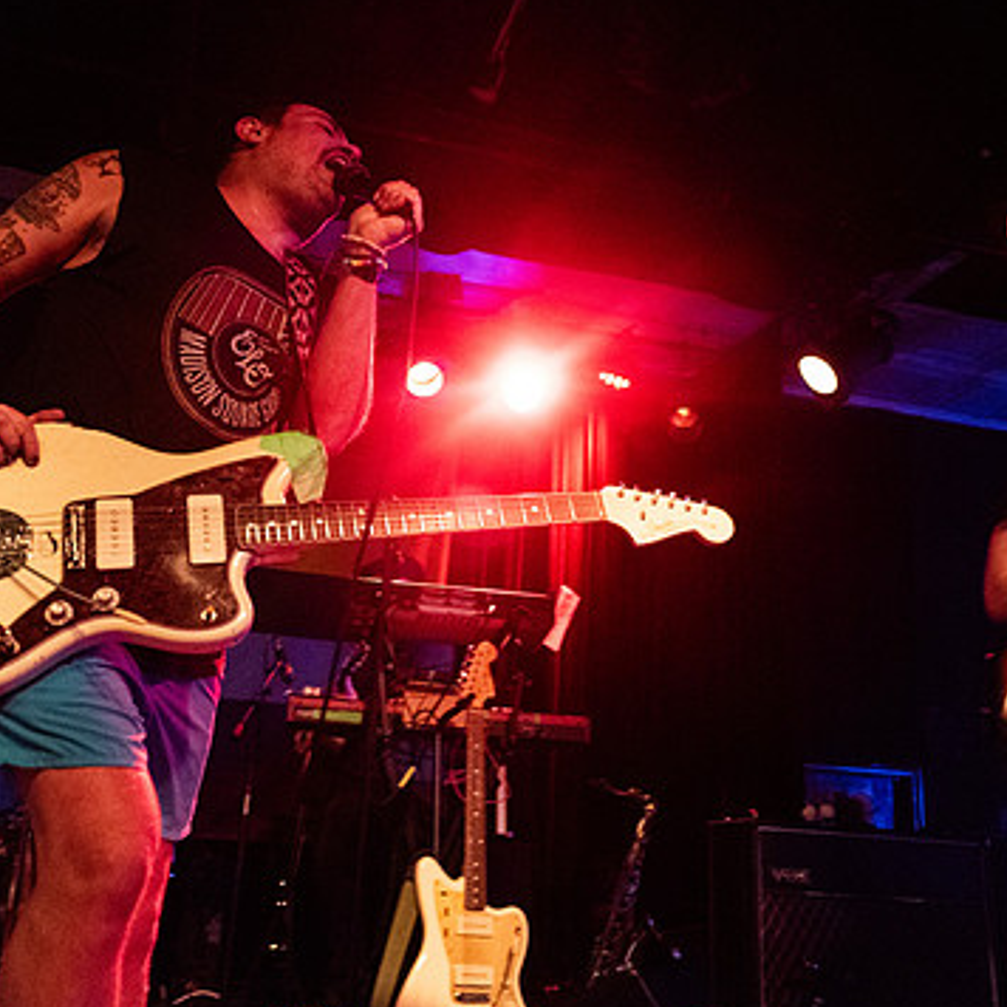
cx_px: 494
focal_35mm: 35
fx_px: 1152
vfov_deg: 47.2
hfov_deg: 47.2
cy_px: 456
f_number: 3.2
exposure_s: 1/100
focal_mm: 24
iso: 6400
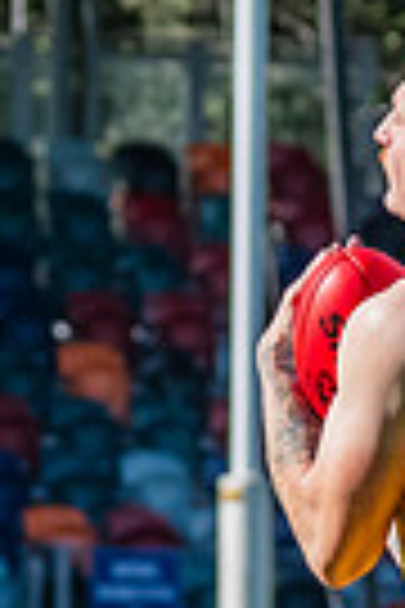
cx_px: 513
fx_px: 22088
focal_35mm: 1309
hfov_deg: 1.1
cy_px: 721
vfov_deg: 1.6
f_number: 8
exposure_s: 1/1600
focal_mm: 195
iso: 800
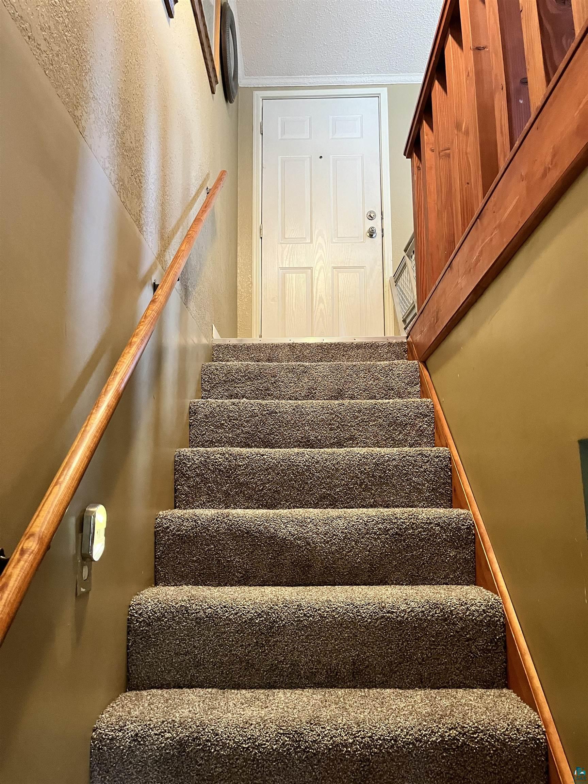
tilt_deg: +9.5
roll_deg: -0.8
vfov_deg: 67.3
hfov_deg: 53.1
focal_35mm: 26
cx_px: 294
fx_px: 589
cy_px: 392
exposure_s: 1/60
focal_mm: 5.1
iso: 500
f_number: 1.6
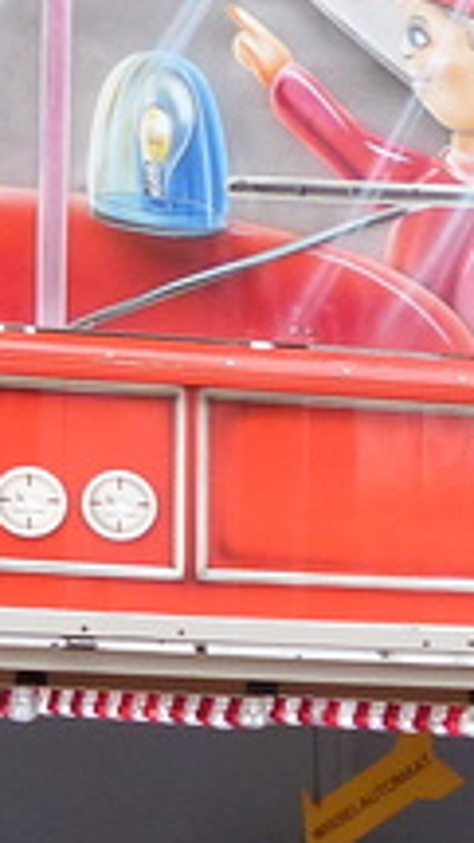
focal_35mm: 182
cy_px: 706
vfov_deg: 11.8
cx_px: 4
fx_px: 4065
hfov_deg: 6.7
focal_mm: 6.3
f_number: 4
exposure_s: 1/250
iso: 200
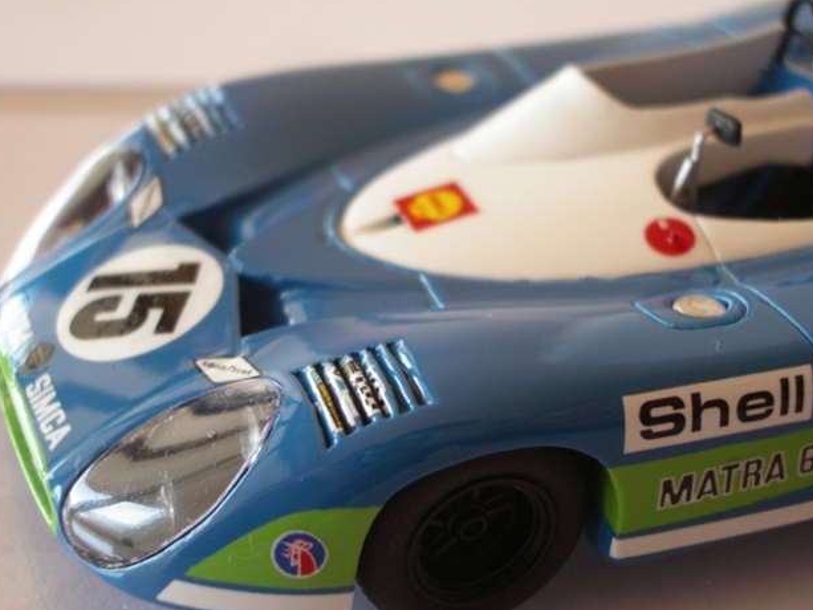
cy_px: 332
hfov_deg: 26.7
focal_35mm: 73
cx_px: 398
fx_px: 1715
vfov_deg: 20.2
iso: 160
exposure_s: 1/100
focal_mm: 10.2
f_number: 3.5
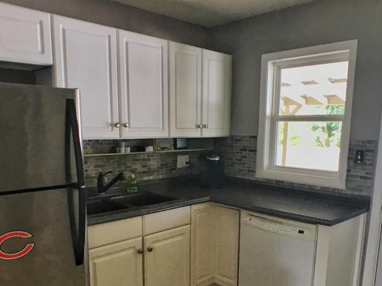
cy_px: 194
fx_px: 541
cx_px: 199
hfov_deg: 38.9
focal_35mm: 49
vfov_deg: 29.4
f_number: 1.8
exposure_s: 1/30
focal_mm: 3.99
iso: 32
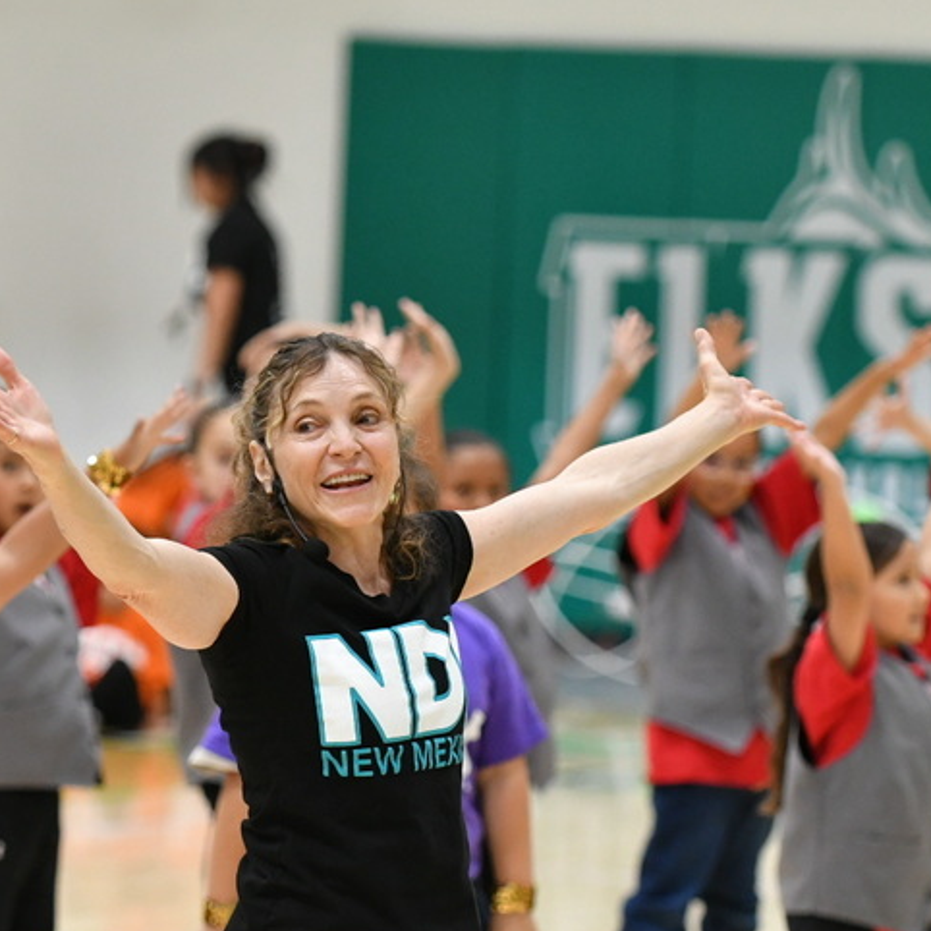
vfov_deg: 5.4
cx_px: 307
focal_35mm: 325
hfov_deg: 5.4
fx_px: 9889
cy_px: 625
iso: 2000
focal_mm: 120
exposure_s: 1/500
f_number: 2.8
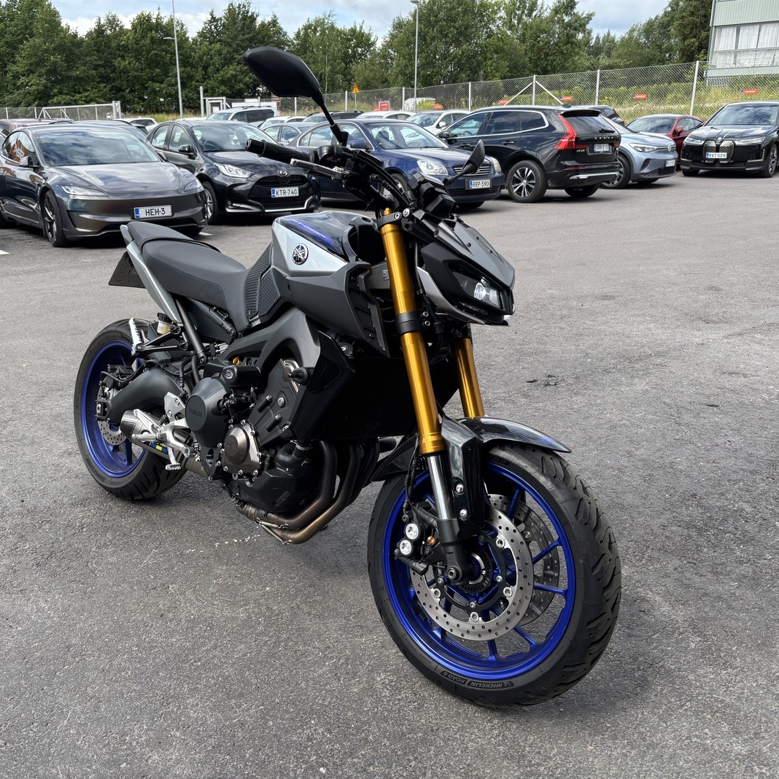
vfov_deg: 52.5
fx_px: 789
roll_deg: -0.2
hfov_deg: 52.4
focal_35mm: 31
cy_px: 386
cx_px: 336
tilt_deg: -17.0
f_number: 1.6
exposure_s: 1/894
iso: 50
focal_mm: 5.96
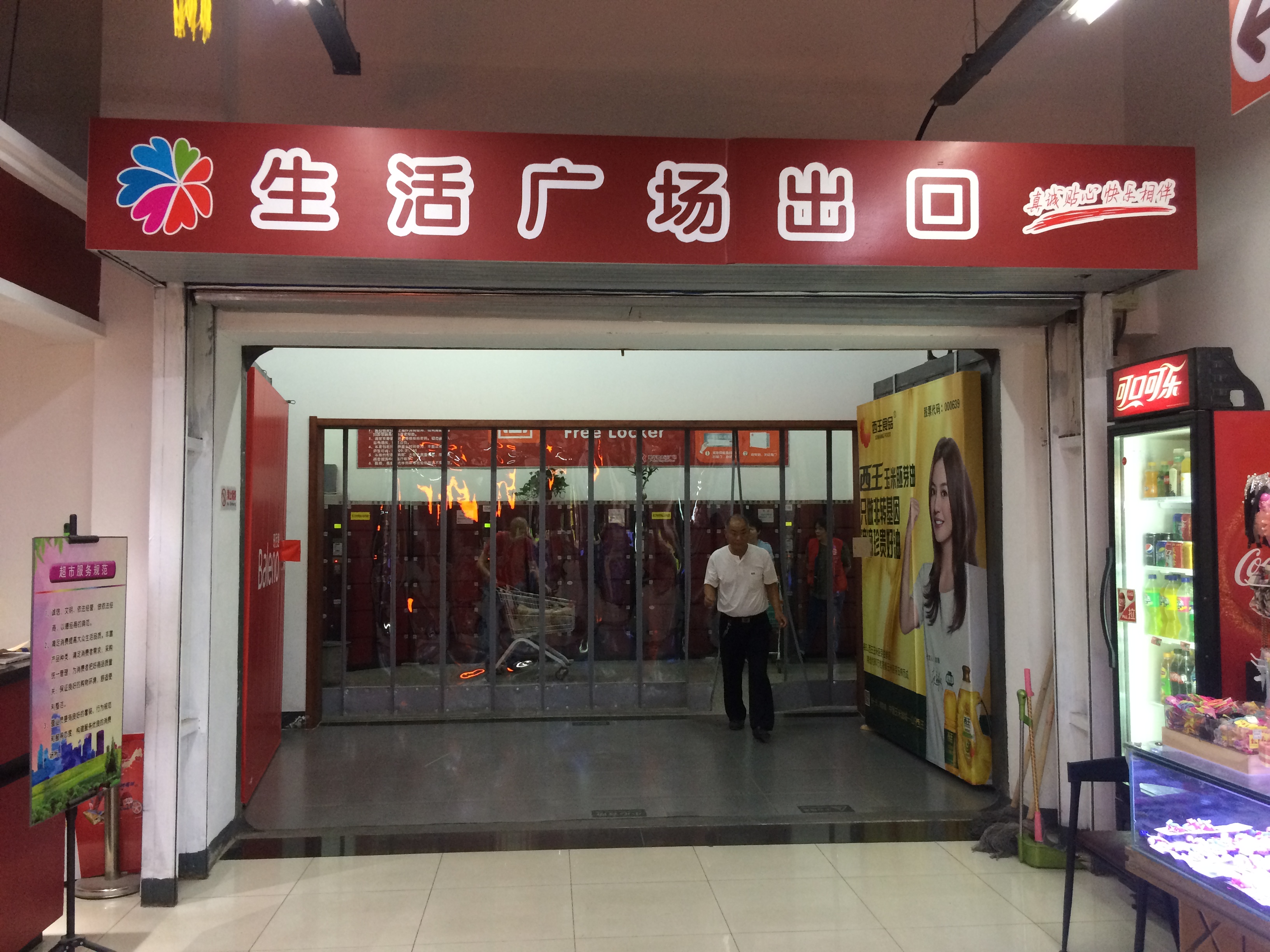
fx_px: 1064
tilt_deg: -0.4
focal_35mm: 29
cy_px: 476
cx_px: 635
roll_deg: +0.1
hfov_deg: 61.7
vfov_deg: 48.2
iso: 200
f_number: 2.2
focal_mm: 4.15
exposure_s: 1/33
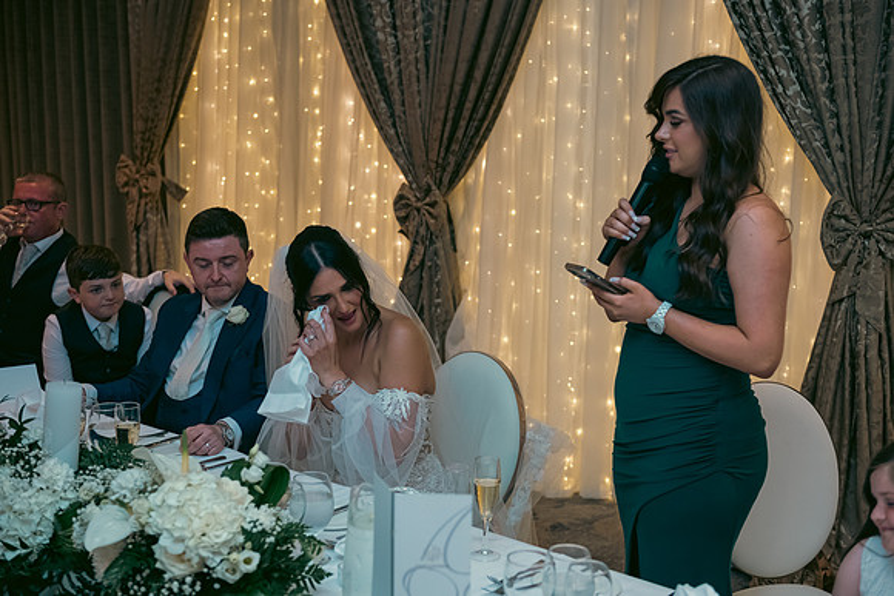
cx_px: 447
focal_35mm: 50
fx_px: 1242
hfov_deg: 39.6
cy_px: 298
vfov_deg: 27.0
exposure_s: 1/160
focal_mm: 50
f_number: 3.5
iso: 800
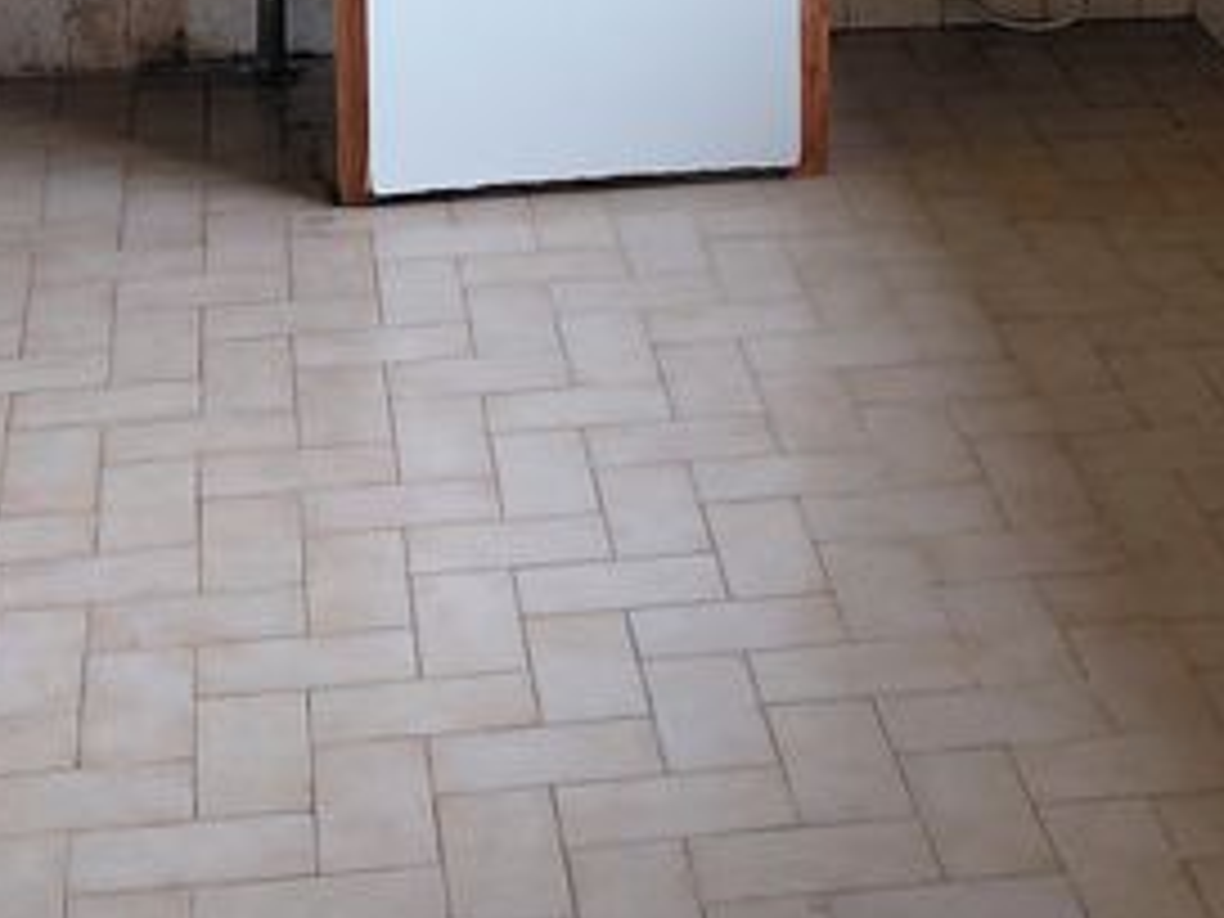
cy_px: -292
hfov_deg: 21.3
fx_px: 3253
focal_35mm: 92
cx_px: 783
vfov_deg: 15.3
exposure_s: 1/100
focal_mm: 4.69
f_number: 1.8
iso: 100
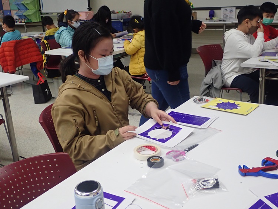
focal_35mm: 40
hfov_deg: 46.8
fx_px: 321
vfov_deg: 36.0
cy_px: 104
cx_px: 139
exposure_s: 1/125
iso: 400
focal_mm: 7.34
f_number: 2.8
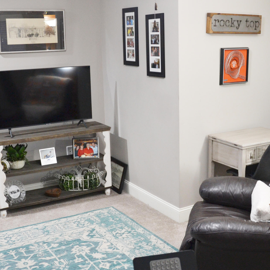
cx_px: 153
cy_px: 129
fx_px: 397
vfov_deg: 37.5
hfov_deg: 37.5
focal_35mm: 45
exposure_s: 1/15
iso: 640
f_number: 3.5
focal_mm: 18
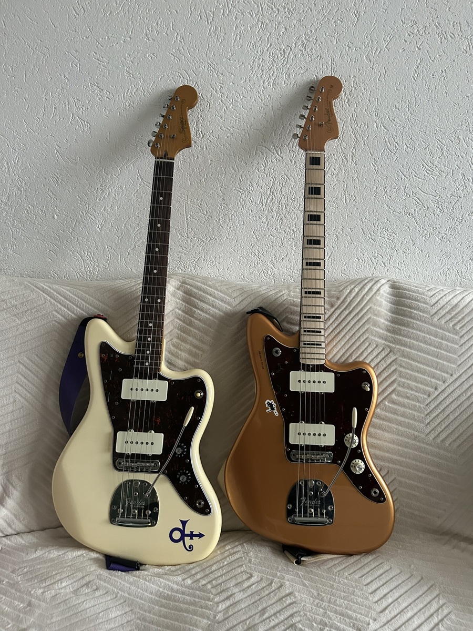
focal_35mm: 26
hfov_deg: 53.1
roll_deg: +0.1
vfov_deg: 67.3
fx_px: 474
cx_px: 236
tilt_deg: -14.0
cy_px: 316
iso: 500
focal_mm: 5.7
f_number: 1.5
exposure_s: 1/50
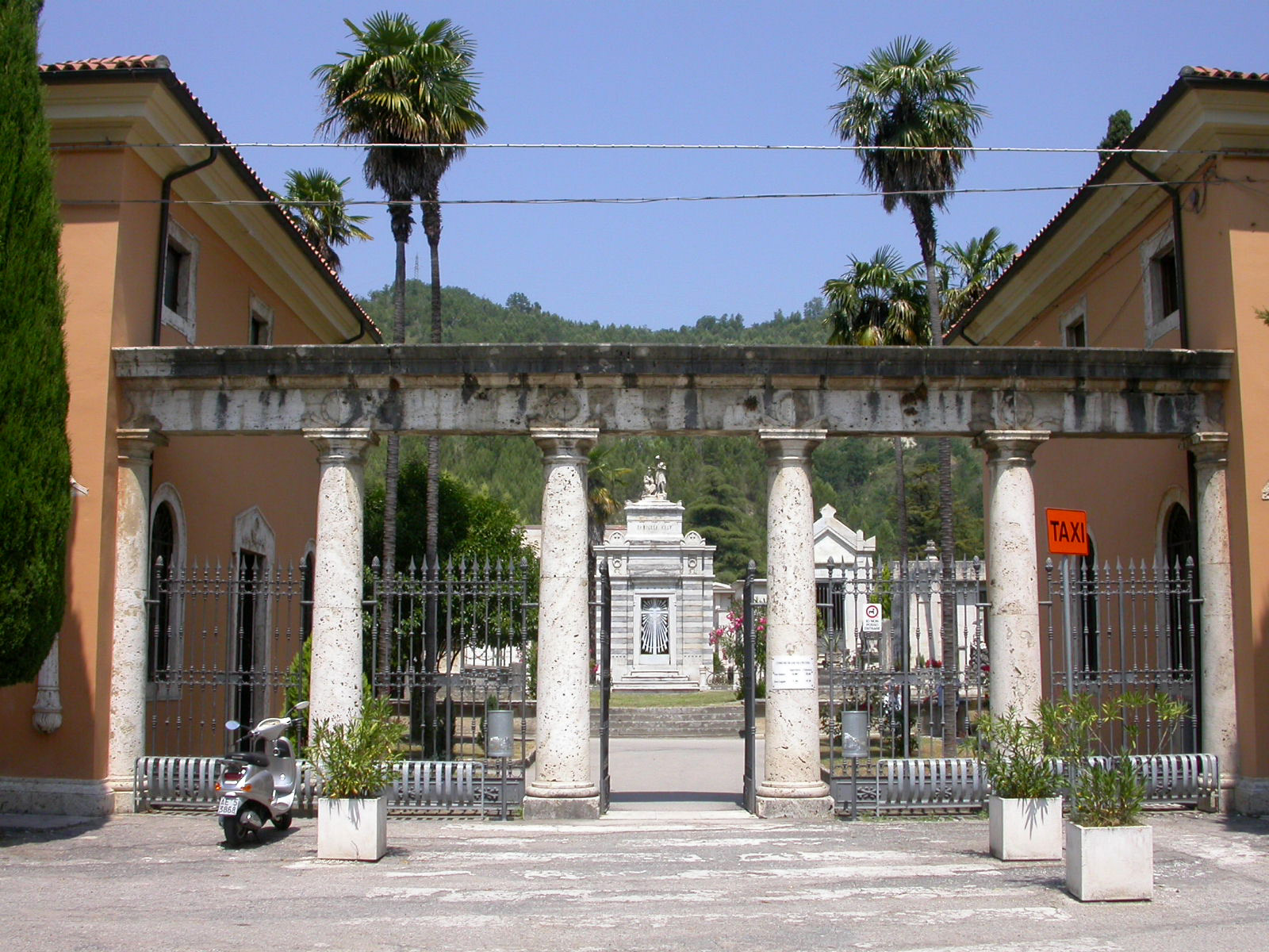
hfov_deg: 49.0
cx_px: 634
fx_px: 1393
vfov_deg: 37.7
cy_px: 476
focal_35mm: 38
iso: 100
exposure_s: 1/363
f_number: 7.5
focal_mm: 7.85
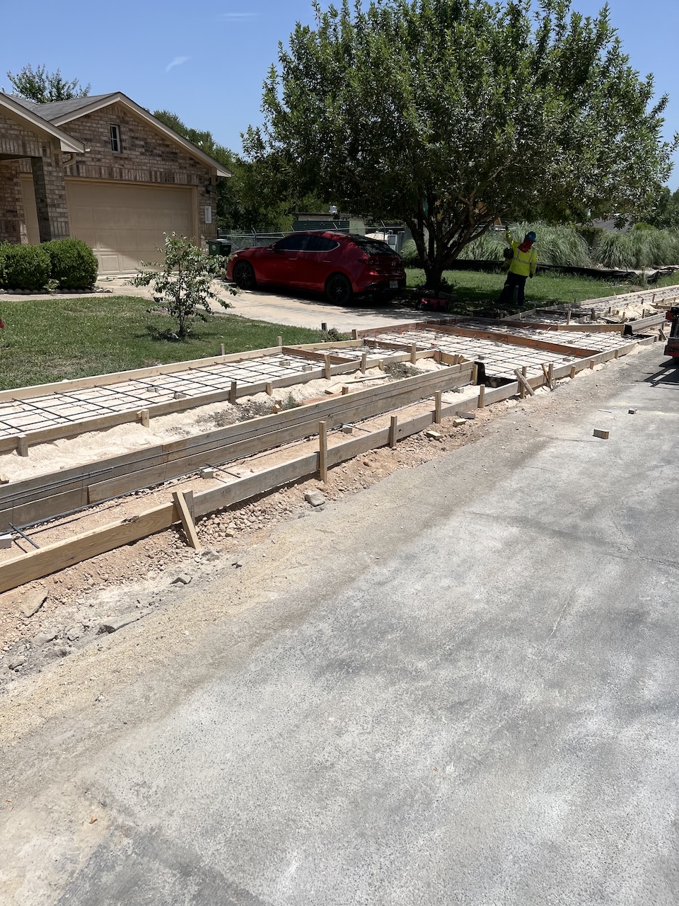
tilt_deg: -18.2
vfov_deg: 67.3
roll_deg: +0.3
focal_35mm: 26
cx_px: 340
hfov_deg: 53.1
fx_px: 680
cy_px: 453
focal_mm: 5.1
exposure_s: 1/6173
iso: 50
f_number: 1.6
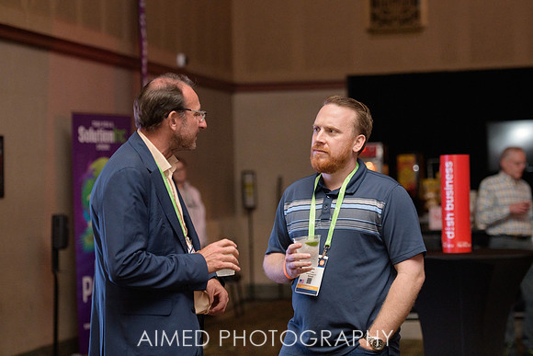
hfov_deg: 18.4
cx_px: 300
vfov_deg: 12.3
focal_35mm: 111
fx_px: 1646
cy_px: 157
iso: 1250
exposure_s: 1/250
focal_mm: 98
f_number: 3.5
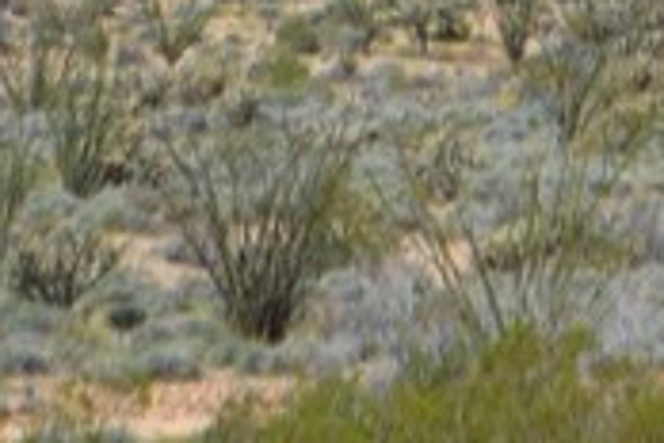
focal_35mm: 515
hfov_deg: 4.0
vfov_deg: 2.6
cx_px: 1141
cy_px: -924
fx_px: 9500
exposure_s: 1/1600
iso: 400
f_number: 6.3
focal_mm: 55
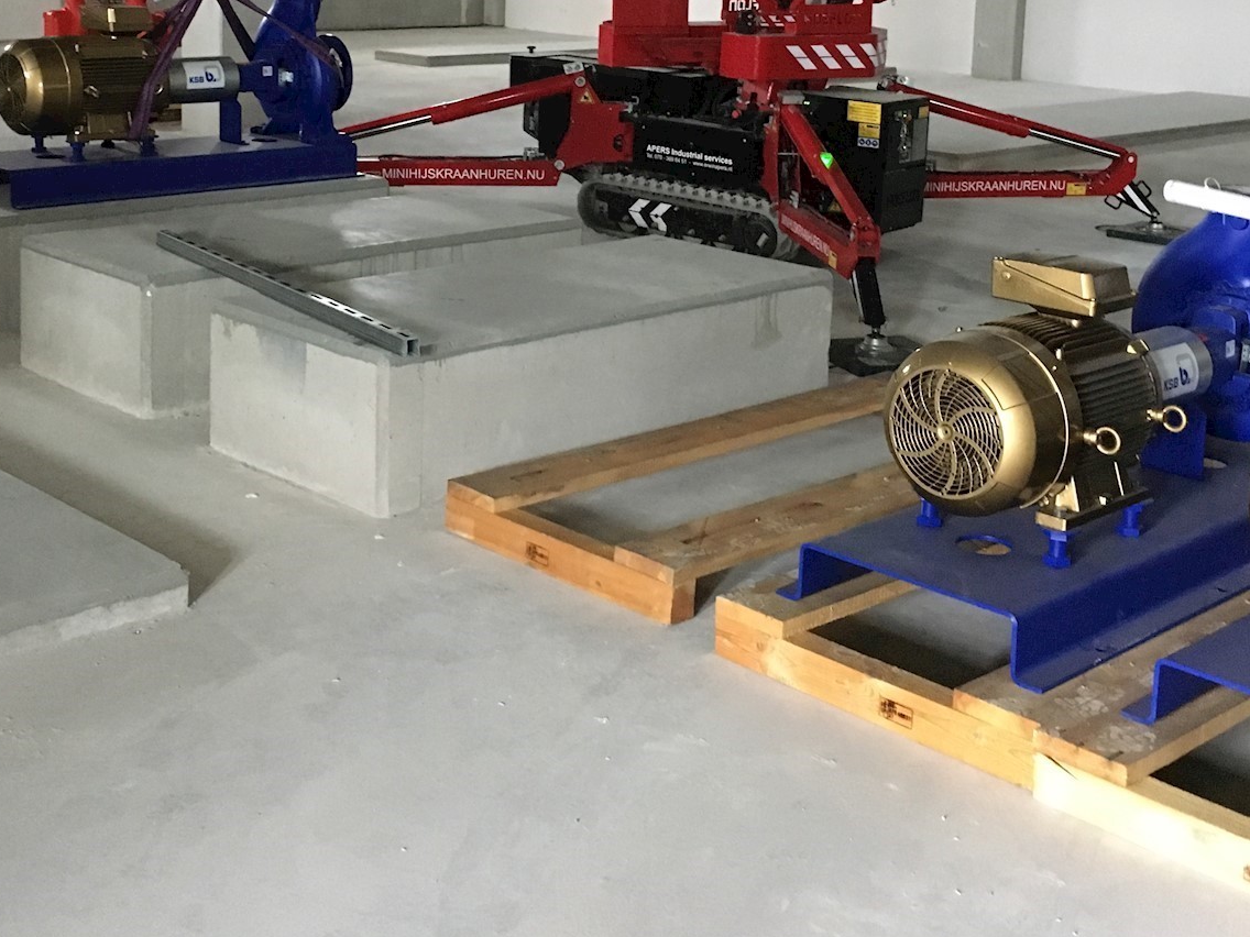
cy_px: 157
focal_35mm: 49
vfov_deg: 28.9
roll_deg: -2.0
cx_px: 529
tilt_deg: -8.5
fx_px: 1769
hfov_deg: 38.8
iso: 320
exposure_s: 1/17
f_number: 2.2
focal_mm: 4.15
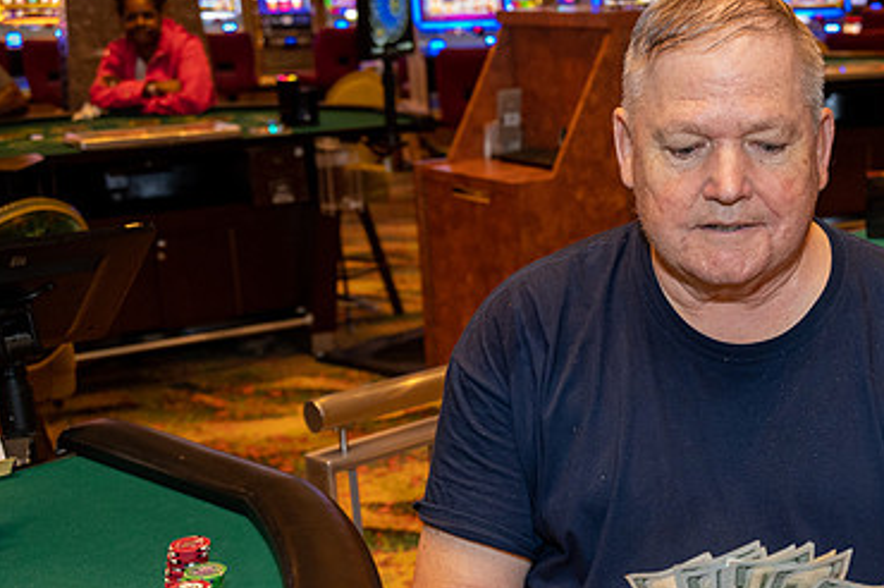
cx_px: 688
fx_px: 1423
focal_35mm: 58
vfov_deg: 23.2
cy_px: 385
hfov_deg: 33.6
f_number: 5
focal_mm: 37
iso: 4500
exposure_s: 1/60
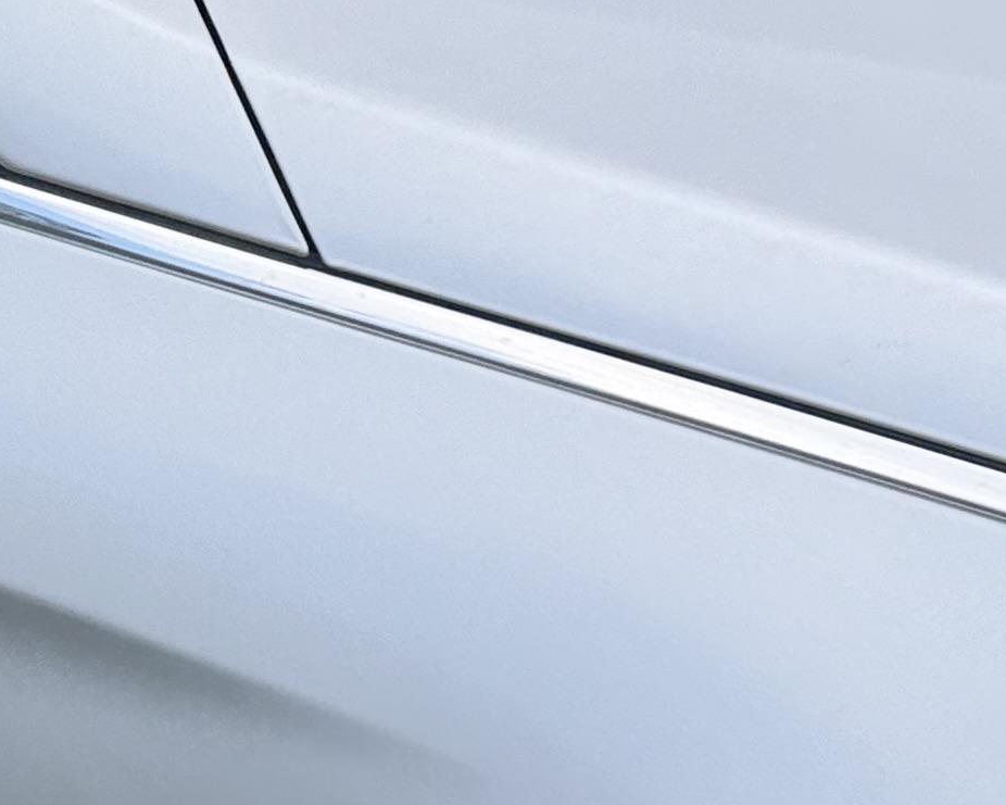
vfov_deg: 15.1
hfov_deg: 17.3
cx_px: -424
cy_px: 302
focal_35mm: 102
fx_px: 3037
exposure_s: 1/1553
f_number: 1.78
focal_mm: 6.76
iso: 80
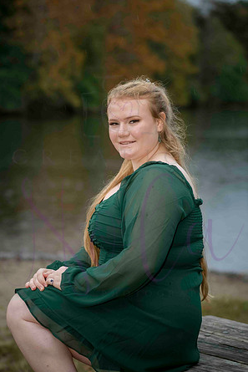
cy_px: 186
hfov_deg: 15.7
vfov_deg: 23.4
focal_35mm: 87
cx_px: 124
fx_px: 898
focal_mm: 86
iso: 1600
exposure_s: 1/320
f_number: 4
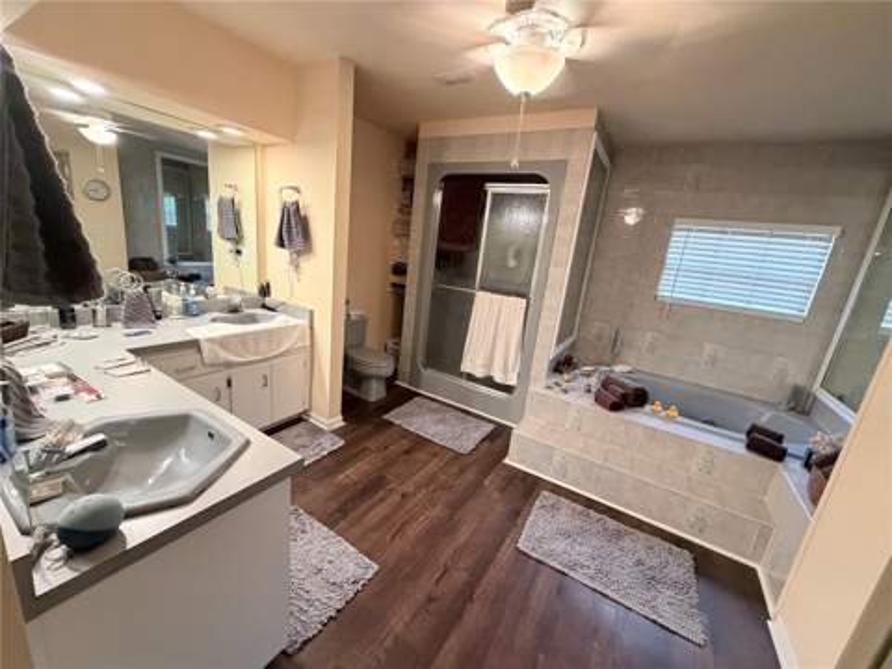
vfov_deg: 85.7
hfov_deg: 102.1
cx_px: 446
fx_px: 361
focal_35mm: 14
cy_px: 334
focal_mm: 2.22
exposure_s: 1/60
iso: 640
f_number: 2.2
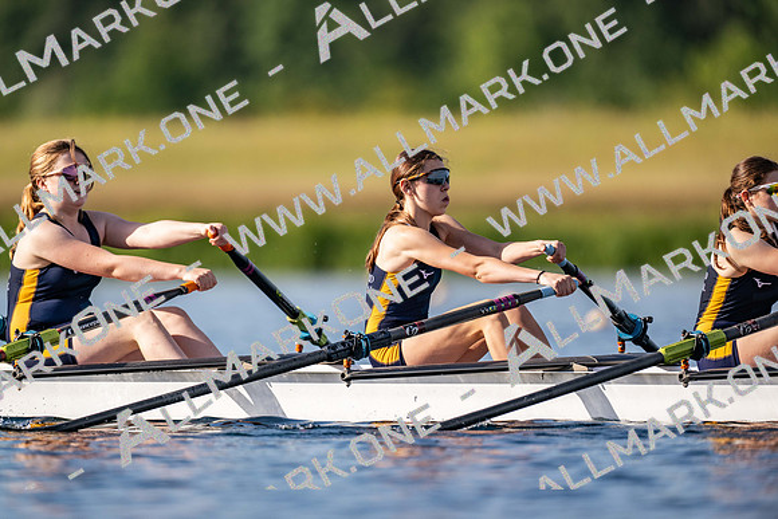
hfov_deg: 3.4
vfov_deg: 2.3
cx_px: 389
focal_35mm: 600
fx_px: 12969
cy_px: 260
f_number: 4
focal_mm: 600
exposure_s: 1/2500
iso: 250
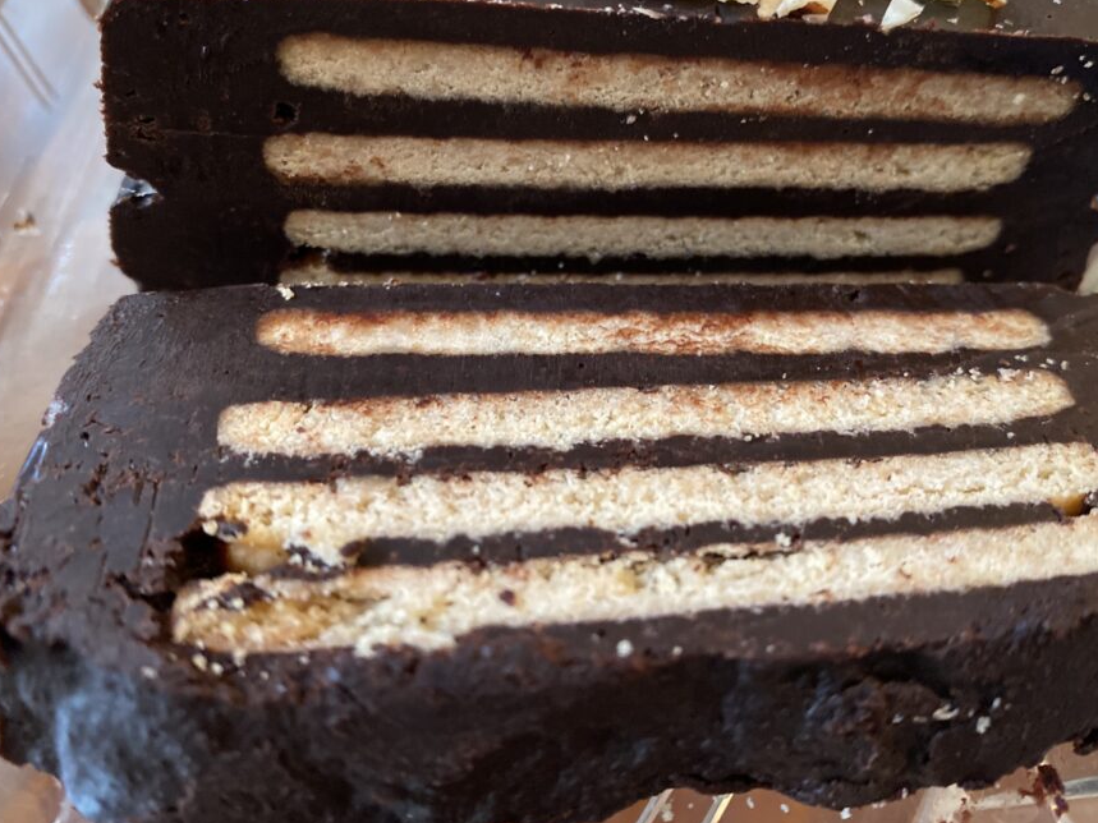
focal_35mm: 31
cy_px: 340
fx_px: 983
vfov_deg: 45.2
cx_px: 576
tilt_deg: -45.7
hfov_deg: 58.3
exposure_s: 1/50
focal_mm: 4.25
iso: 500
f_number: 1.8
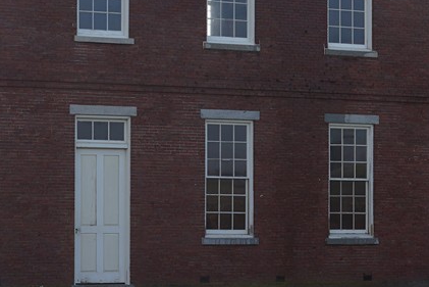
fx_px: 1585
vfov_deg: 10.3
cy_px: 170
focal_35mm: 133
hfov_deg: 15.4
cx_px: 121
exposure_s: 1/100
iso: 100
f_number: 11
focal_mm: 28
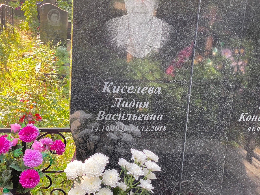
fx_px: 391
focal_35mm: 52
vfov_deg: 28.0
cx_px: 130
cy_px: 98
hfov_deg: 36.8
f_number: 2
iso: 64
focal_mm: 6
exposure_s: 1/121
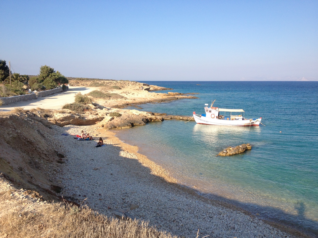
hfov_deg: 52.6
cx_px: 159
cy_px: 119
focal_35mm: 35
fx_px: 322
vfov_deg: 40.7
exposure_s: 1/1346
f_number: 2.4
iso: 50
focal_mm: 4.28
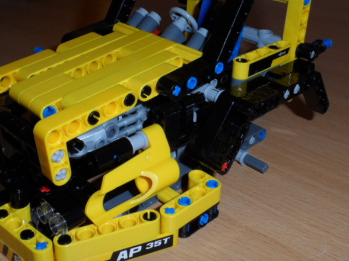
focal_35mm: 49
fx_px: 494
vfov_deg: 29.6
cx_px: 150
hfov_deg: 38.8
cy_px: 97
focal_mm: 5.3
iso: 100
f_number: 6.8
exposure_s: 1/15
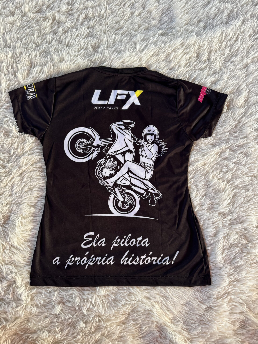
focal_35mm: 24
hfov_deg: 56.8
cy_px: 172
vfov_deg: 71.6
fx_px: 239
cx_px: 129
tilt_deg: -78.6
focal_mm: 6.76
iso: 200
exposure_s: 1/67
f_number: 1.78
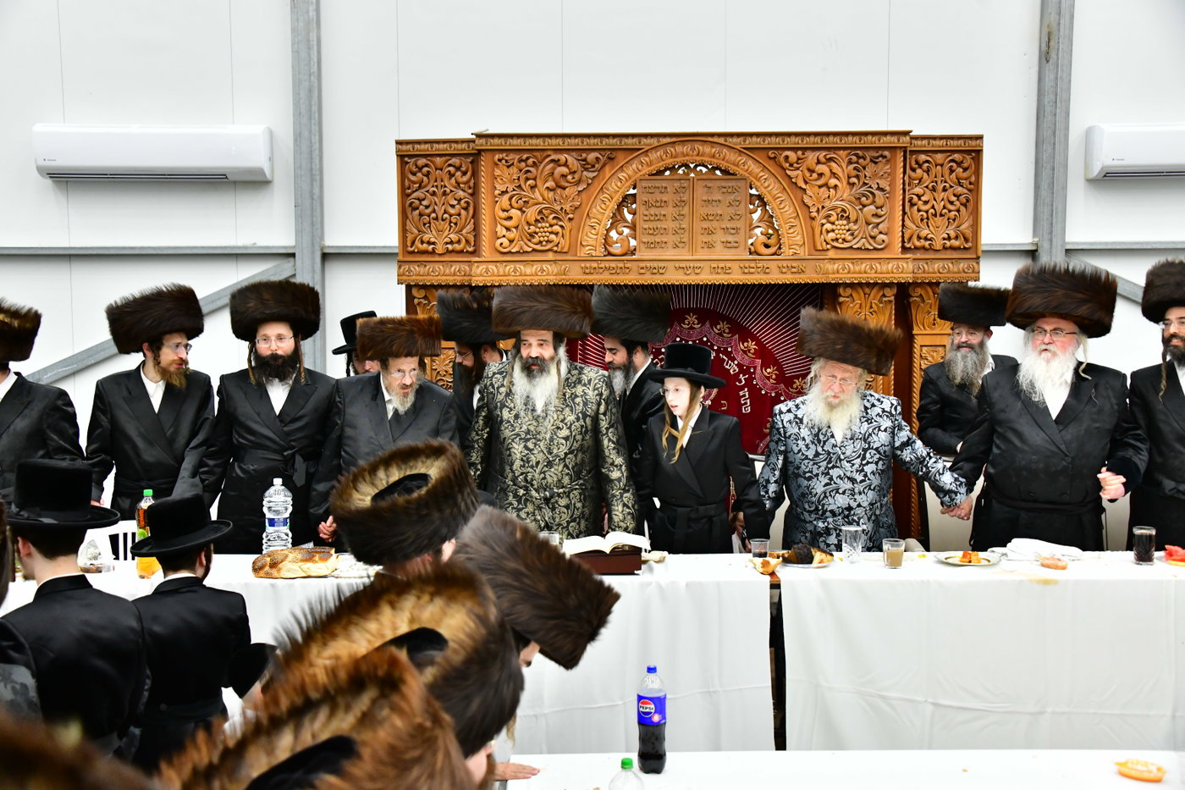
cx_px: 592
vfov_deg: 35.0
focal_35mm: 38
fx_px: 1251
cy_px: 395
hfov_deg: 50.7
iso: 2500
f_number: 5.6
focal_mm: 38
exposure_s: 1/250
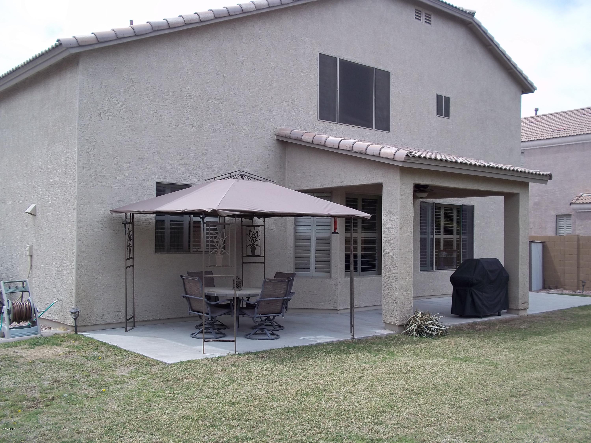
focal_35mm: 36
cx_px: 296
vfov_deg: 39.7
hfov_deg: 51.4
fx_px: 615
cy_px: 222
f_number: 8
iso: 80
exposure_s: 1/160
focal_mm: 6.5
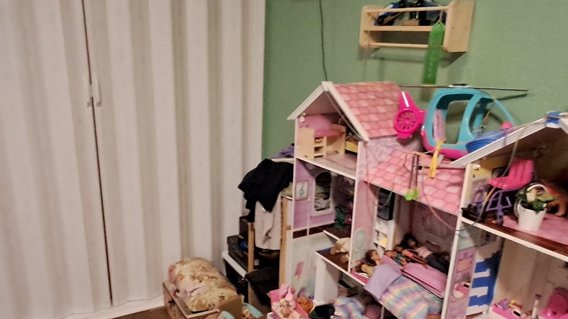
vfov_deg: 37.5
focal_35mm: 31
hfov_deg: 62.6
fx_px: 467
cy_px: 204
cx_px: 269
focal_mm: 1.64
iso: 400
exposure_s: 1/25
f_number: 2.2
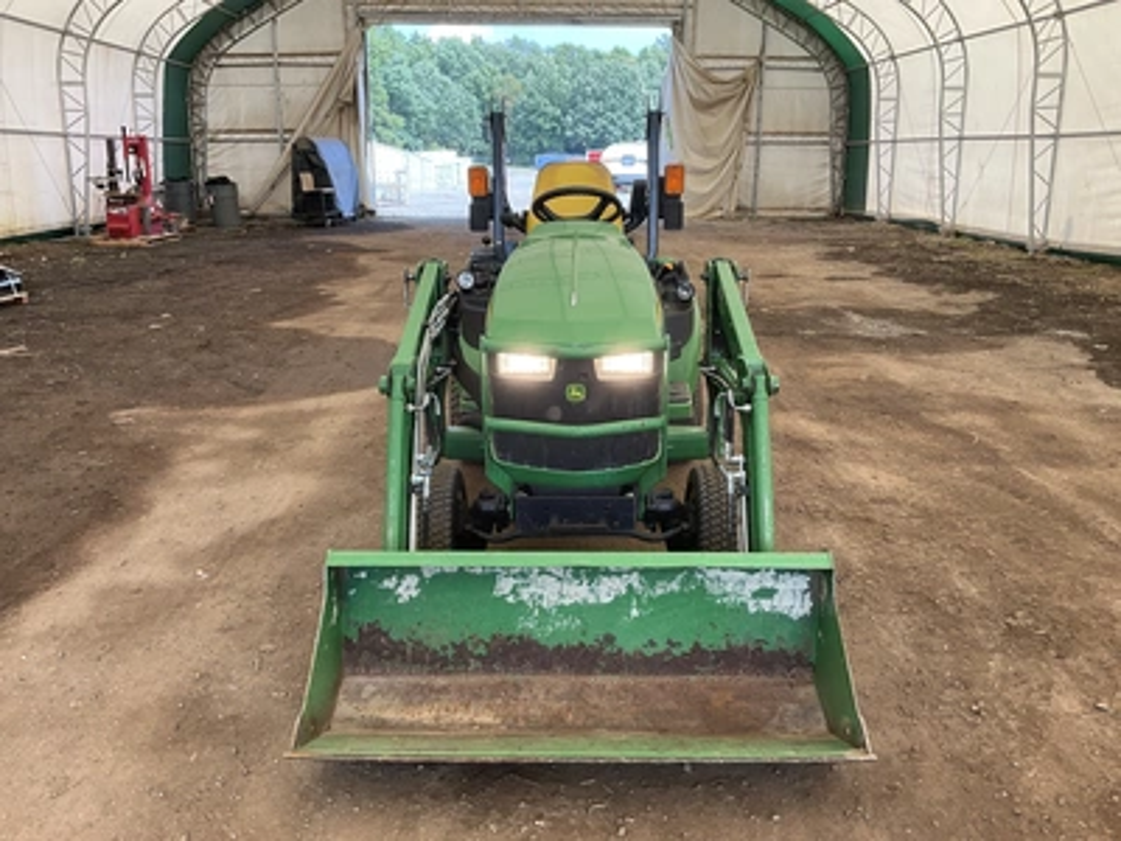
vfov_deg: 48.2
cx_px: 560
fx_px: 939
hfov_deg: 61.7
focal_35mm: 29
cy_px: 420
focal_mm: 3
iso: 32
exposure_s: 1/167
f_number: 1.8
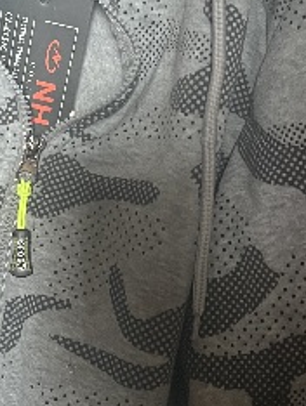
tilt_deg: -14.7
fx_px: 941
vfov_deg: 24.3
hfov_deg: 18.4
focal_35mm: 80
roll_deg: -4.3
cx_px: 94
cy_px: 262
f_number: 1.6
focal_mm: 5.1
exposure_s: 1/38
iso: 640
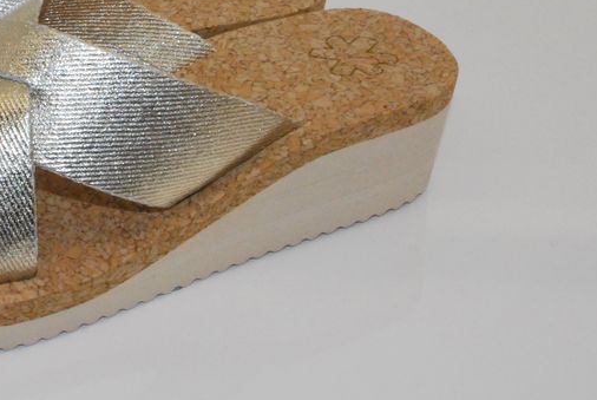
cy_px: 63
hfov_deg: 23.1
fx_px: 1412
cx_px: 36
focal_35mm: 85
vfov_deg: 16.0
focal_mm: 24
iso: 1600
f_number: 16
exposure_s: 1/200
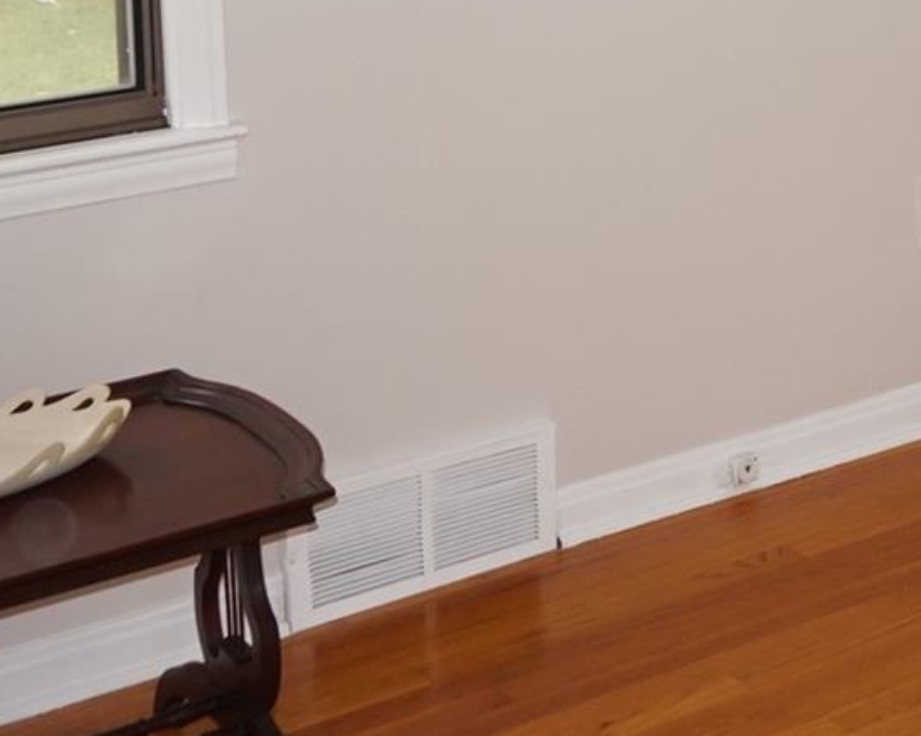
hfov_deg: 20.5
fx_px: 2316
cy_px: -192
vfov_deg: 17.1
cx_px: 1197
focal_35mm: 85
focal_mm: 16
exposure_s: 1/160
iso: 500
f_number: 4
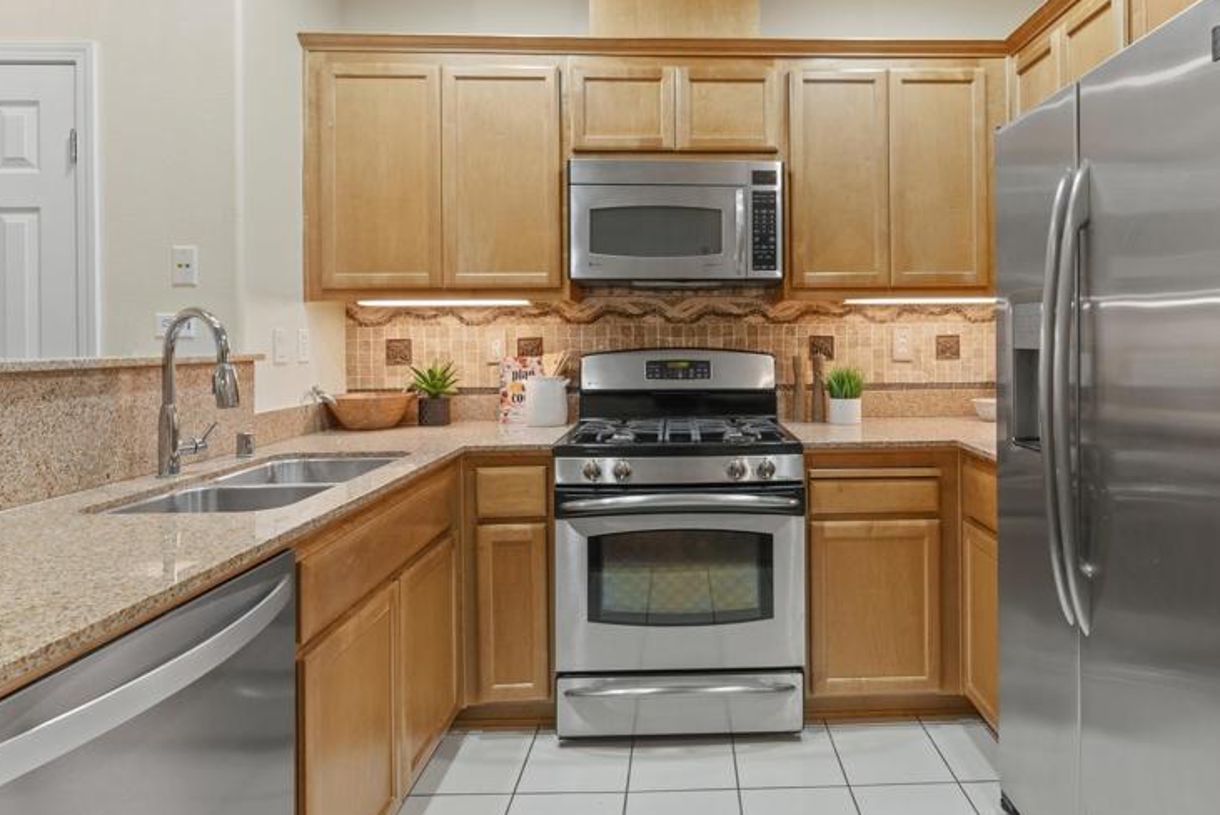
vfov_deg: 58.4
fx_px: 721
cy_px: 325
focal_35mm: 21
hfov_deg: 79.8
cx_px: 709
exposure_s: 1.6
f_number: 9
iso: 250
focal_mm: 15.2
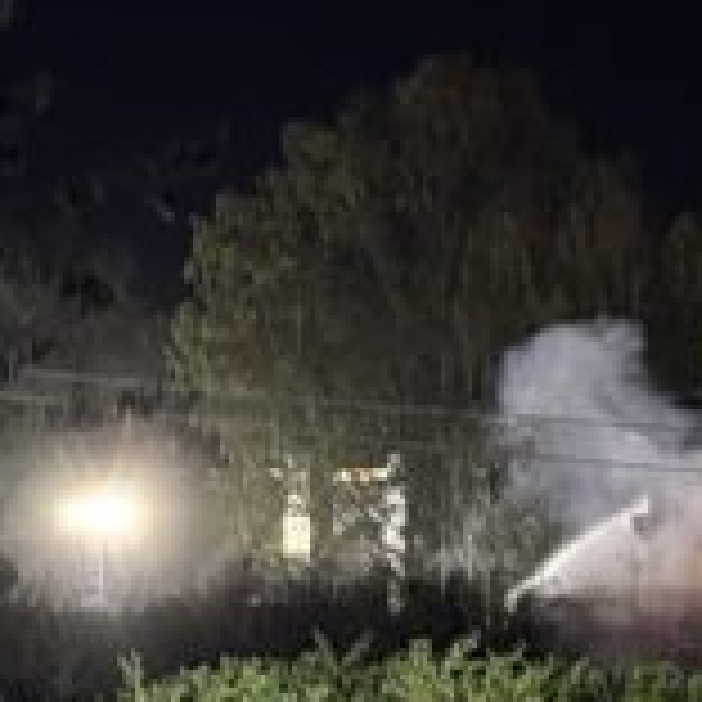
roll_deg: -0.5
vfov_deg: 8.4
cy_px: 464
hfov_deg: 7.9
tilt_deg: +0.9
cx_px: 1548
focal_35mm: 209
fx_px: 4795
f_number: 1.78
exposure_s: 1/25
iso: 640
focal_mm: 6.76
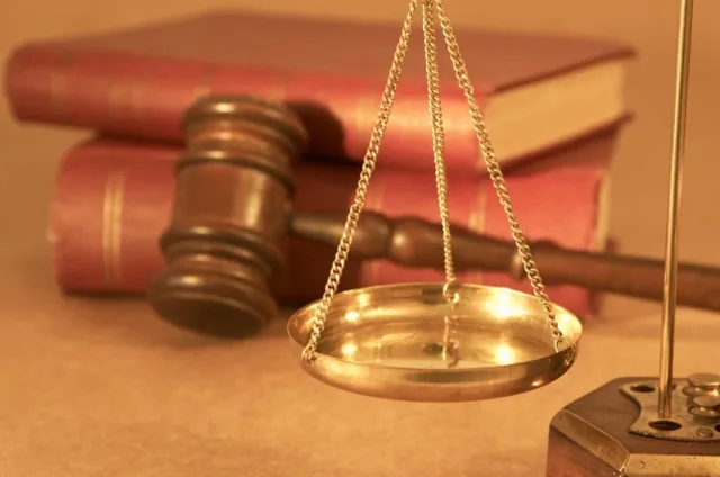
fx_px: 2096
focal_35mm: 105
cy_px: 238
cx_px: 360
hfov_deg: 19.5
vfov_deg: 13.0
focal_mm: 70
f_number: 8
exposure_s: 1
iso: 200
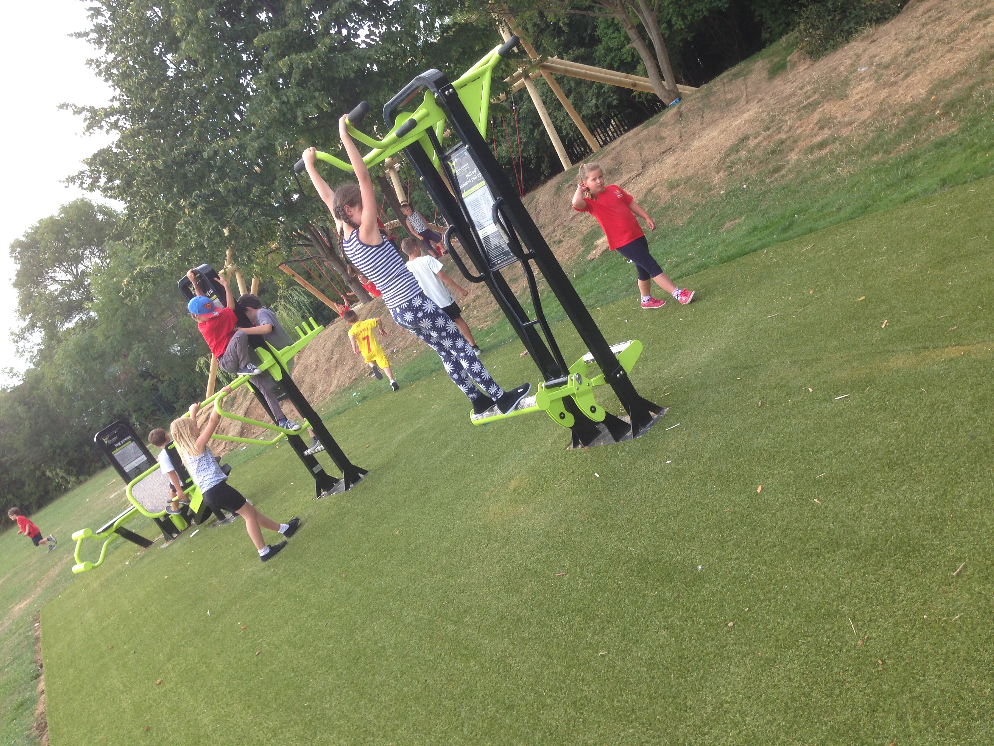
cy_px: 373
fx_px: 948
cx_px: 497
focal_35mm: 33
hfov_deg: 55.4
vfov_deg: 42.9
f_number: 2.4
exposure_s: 1/433
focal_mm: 4.12
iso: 50
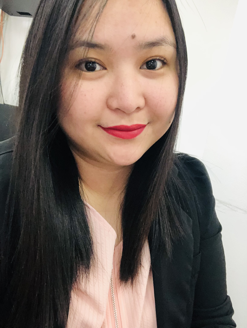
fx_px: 304
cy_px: 164
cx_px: 124
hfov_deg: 44.2
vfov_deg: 56.8
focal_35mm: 32
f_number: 2.2
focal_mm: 2.87
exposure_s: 1/45
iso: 320
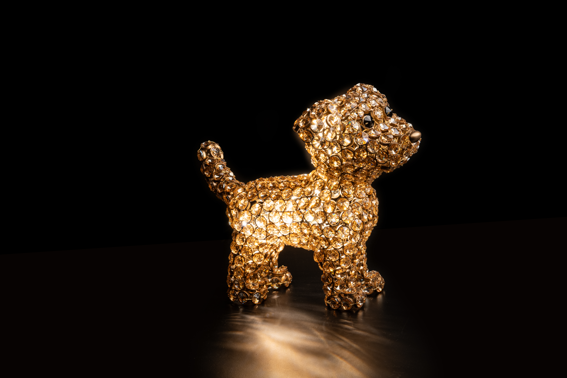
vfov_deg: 24.2
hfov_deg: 35.6
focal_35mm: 56
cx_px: 284
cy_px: 189
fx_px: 882
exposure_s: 1
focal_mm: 56
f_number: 16
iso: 250
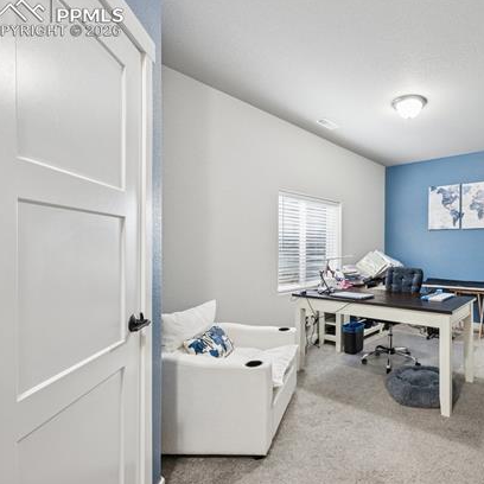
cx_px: 355
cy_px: 248
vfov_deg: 74.8
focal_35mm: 20
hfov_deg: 70.5
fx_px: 316
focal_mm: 15
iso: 800
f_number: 11
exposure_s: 1/5
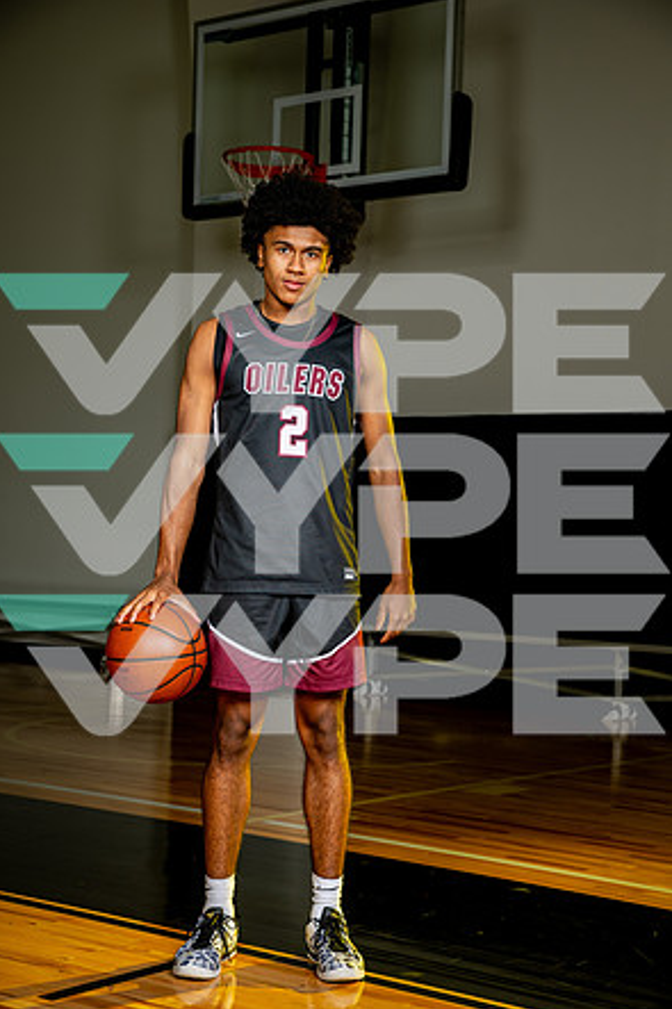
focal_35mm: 63
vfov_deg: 31.9
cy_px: 506
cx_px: 333
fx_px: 1765
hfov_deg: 21.6
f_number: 6.3
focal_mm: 62
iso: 100
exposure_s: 1/200
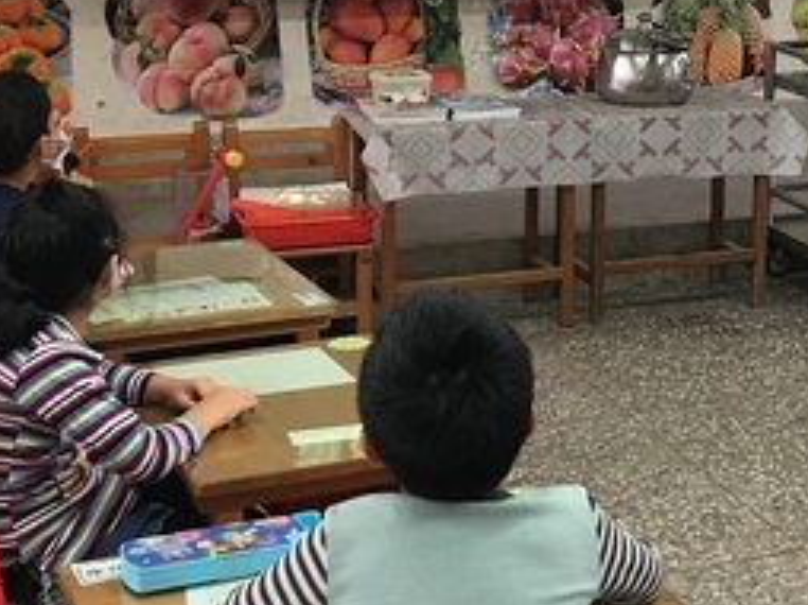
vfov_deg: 18.3
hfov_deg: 23.5
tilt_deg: -9.9
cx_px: 786
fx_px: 1866
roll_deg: -1.3
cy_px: 180
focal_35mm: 80
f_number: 2.2
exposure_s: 1/15
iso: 40
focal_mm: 4.15
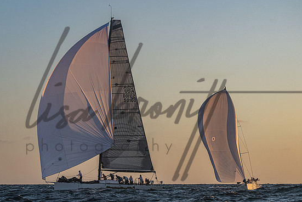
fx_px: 1276
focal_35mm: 152
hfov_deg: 13.5
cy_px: 106
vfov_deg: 9.0
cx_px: 134
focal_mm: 115
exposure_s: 1/800
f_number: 7.1
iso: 250
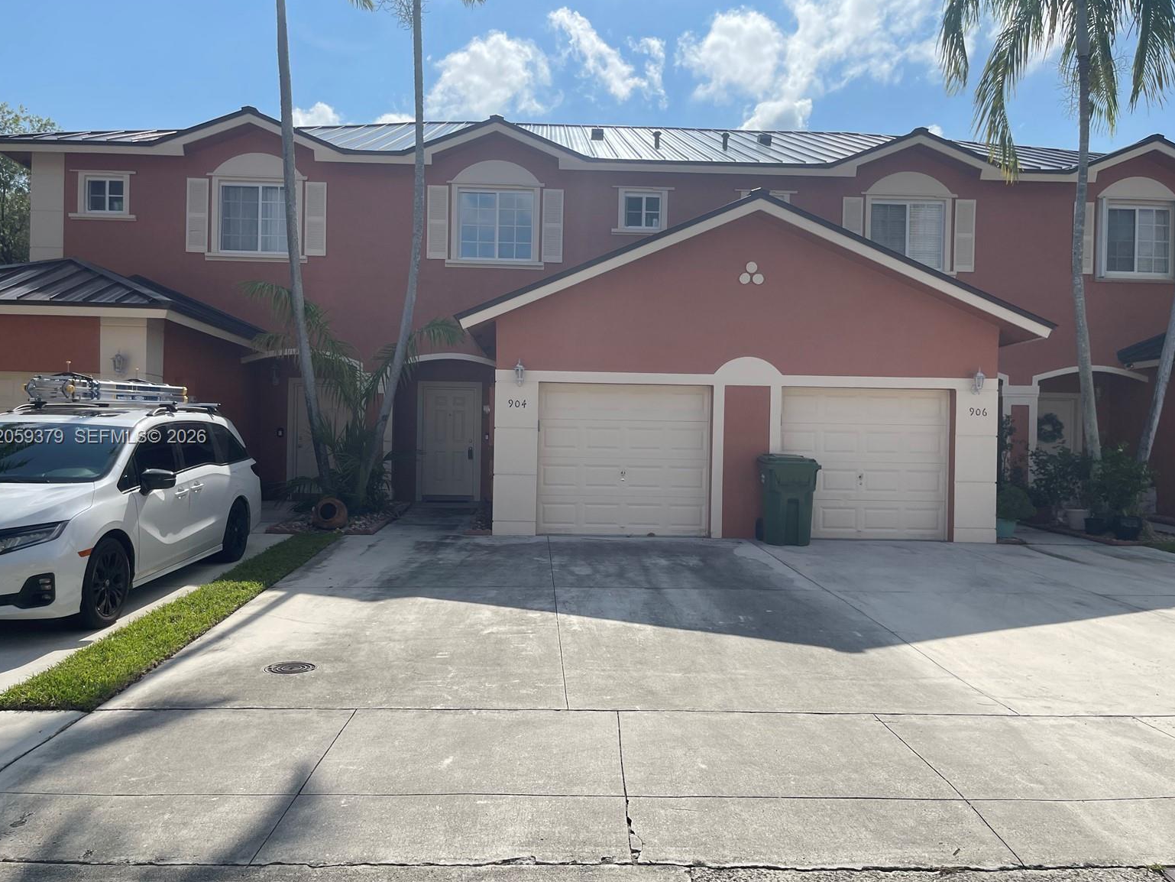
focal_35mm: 26
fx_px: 883
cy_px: 438
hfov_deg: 67.3
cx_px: 580
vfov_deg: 53.1
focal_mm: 5.1
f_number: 1.6
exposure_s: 1/4348
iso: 32
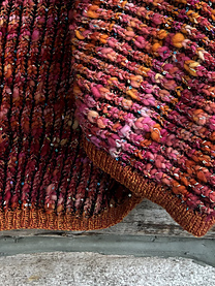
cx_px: 27
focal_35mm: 60
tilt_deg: -6.1
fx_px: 496
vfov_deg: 30.5
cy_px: 18
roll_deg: -0.1
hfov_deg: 23.9
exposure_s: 1/32
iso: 640
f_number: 1.6
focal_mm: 5.96
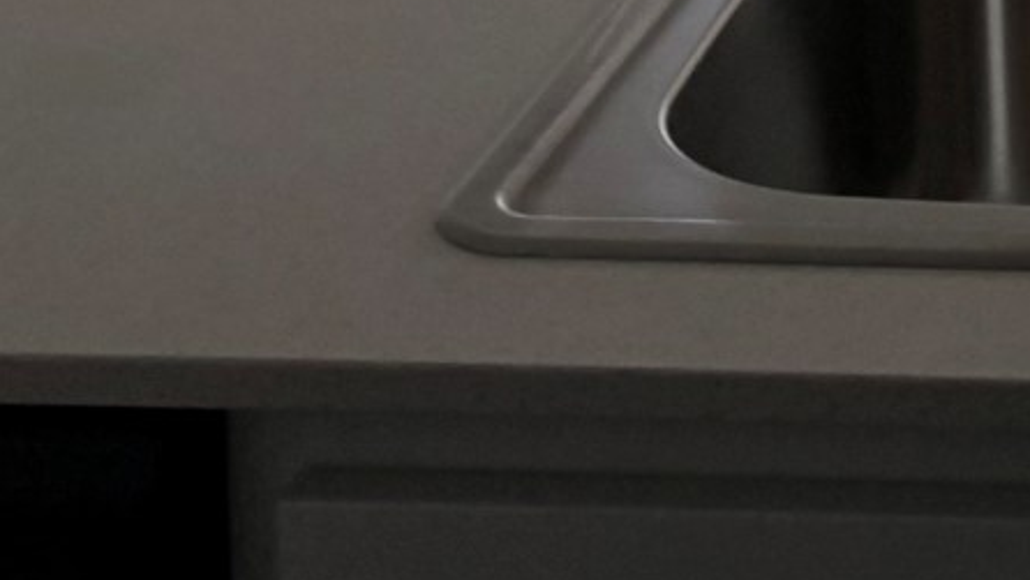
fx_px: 3551
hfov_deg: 15.7
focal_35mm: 130
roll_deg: +1.6
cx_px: 1326
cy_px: -1072
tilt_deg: -2.6
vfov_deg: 8.1
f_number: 1.6
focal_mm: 5.96
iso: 50
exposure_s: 1/611
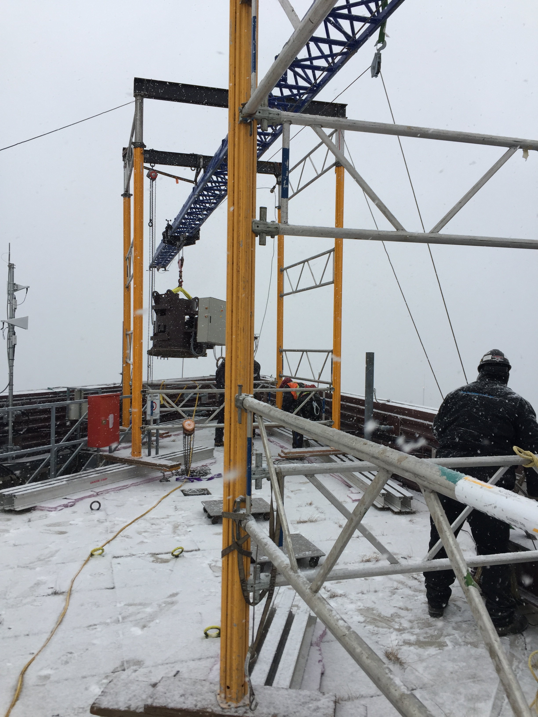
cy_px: 358
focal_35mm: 29
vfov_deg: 61.7
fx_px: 601
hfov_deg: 48.2
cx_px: 269
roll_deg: -0.8
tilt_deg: +0.2
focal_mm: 4.15
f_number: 2.2
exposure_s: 1/370
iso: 32
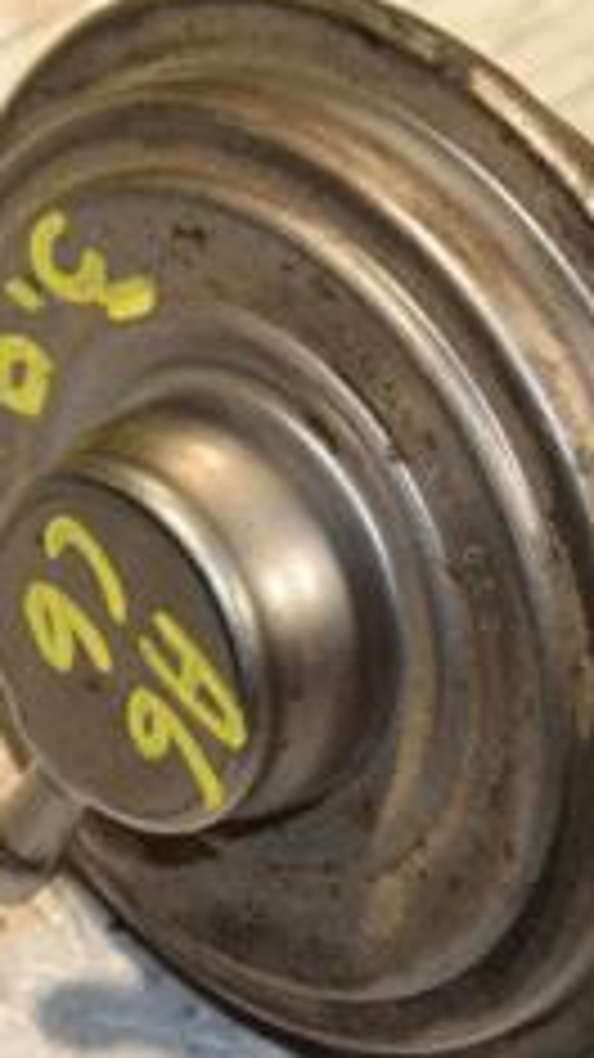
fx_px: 10119
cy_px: 414
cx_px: 594
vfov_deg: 6.0
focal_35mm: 361
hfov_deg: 3.4
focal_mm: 90
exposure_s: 1/200
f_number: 7.1
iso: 800
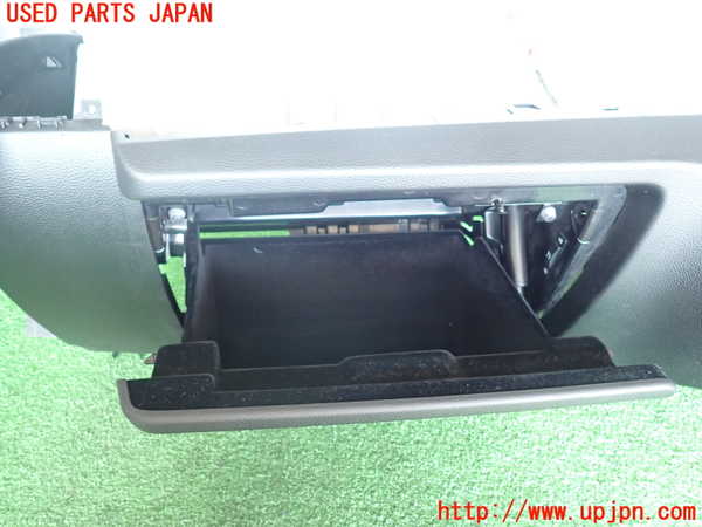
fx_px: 507
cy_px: 264
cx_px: 351
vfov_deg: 54.9
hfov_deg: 69.4
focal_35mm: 25
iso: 400
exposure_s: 1/30
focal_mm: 4.5
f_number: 2
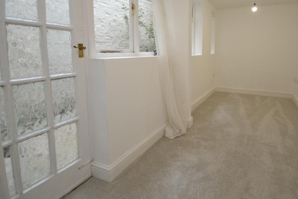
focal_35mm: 20
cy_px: 67
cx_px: 190
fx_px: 166
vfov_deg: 60.6
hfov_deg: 82.0
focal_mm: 10
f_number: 4
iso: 450
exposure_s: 1/60
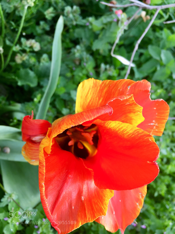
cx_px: 88
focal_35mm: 29
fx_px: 195
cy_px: 117
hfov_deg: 48.2
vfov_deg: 61.7
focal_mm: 4.15
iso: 25
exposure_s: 1/100
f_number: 2.2
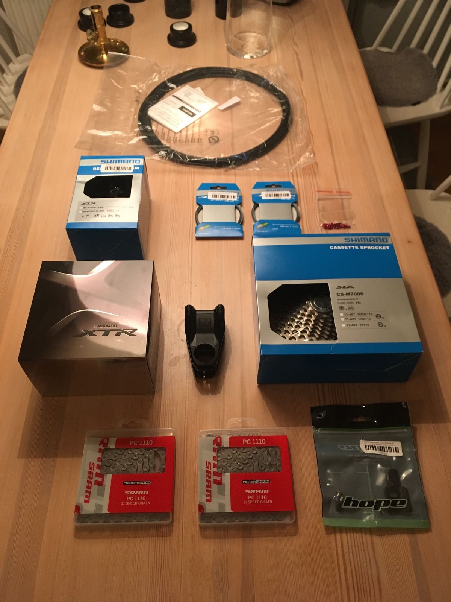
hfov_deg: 48.2
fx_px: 504
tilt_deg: -54.1
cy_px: 301
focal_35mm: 29
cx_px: 226
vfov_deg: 61.7
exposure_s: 1/33
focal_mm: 4.15
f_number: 2.2
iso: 200
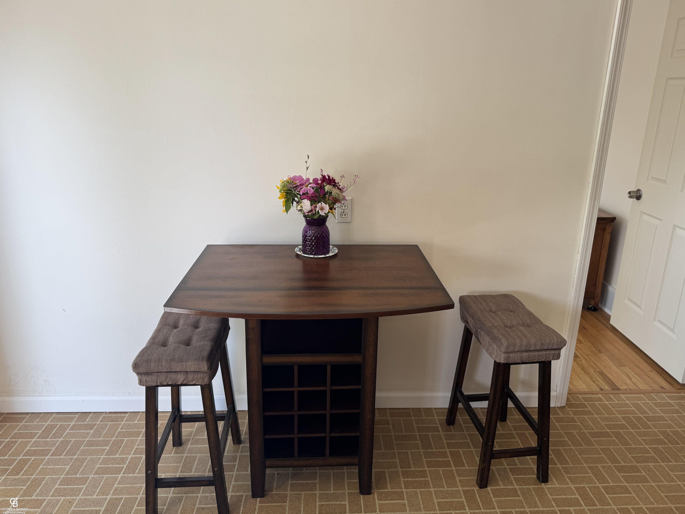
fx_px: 495
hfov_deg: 69.4
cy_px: 247
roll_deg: -1.4
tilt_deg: -18.6
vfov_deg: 54.9
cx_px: 356
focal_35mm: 25
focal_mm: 6.76
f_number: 1.78
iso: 64
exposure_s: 1/120
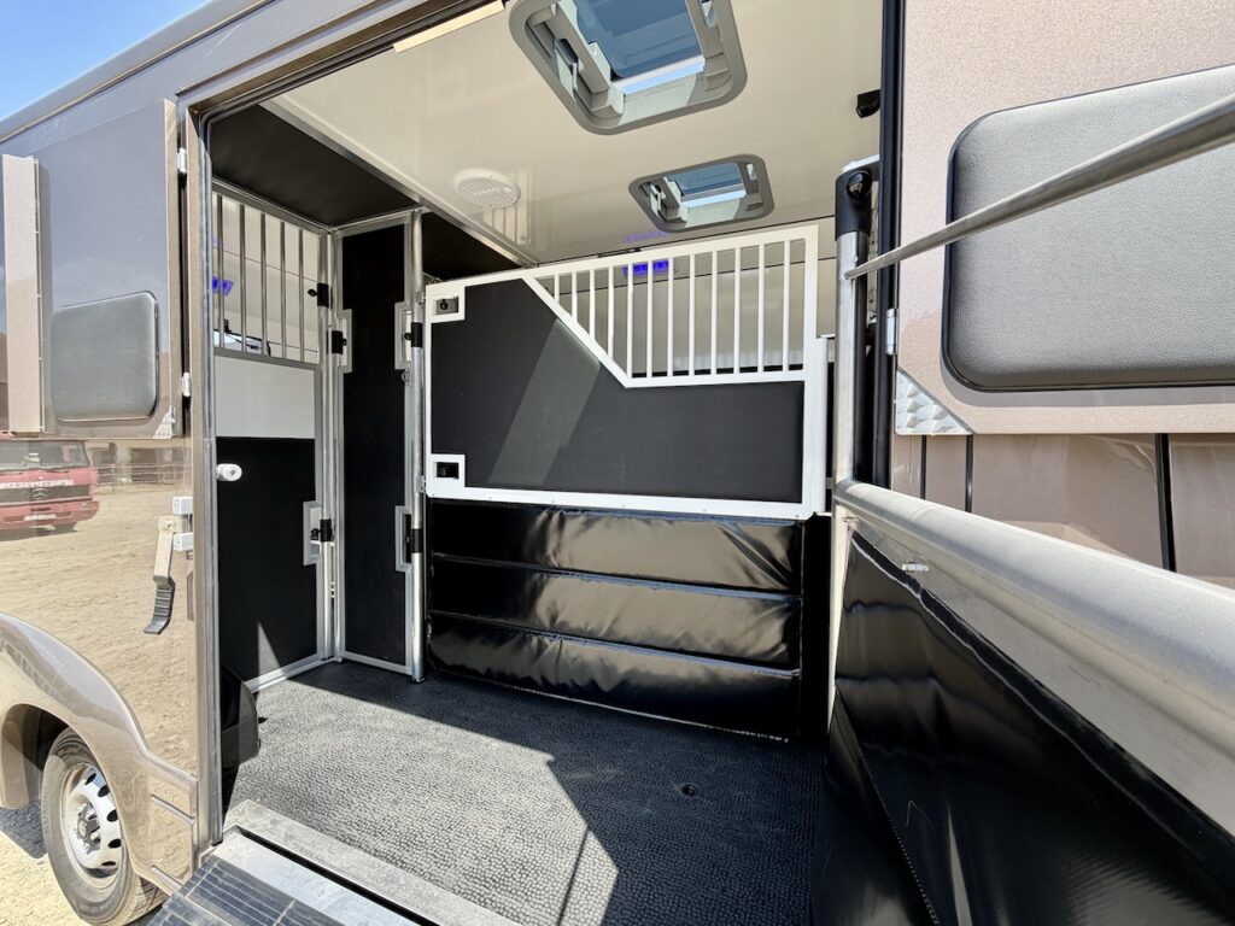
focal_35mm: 14
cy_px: 463
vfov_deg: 85.7
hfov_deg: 102.1
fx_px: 499
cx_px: 618
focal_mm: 2.22
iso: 50
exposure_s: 1/379
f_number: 2.2
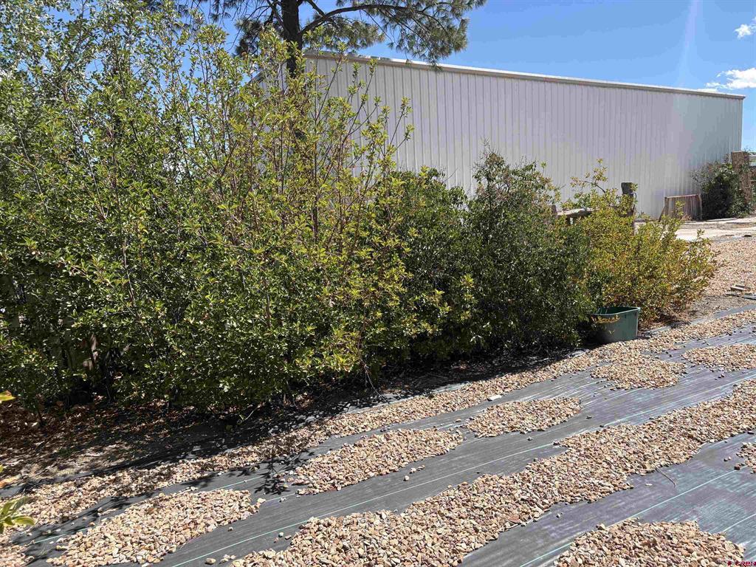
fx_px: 568
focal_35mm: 26
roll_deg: +2.5
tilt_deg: -8.0
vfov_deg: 53.1
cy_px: 284
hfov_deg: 67.3
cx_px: 378
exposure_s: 1/1751
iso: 50
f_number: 1.6
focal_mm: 5.96
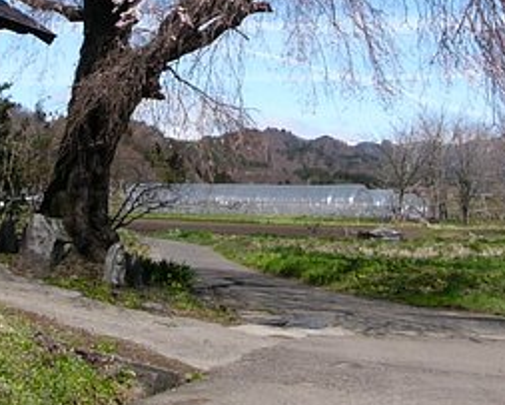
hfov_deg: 27.4
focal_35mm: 69
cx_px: 182
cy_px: -74
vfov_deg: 20.8
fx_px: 1032
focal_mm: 4.6
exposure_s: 1/320
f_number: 8
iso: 100
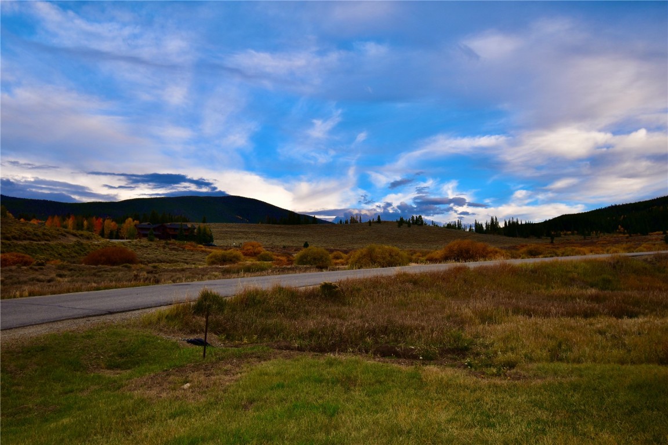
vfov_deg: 43.6
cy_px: 222
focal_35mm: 30
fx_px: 557
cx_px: 334
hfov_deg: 61.9
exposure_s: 1/160
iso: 100
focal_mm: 20
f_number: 6.3
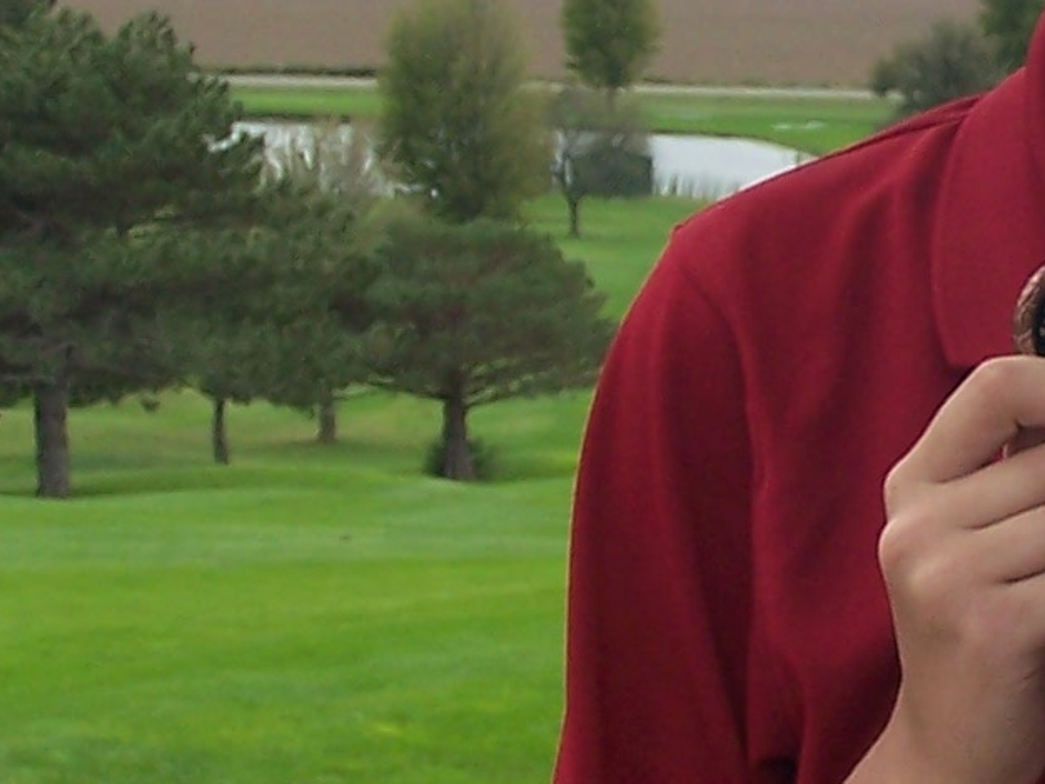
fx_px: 6553
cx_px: 1314
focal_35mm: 217
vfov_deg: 6.8
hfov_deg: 9.0
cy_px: 147
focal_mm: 9.8
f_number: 3.2
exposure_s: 1/350
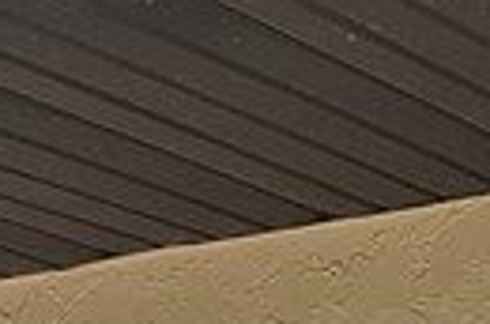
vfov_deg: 5.9
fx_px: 2566
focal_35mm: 189
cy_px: 1371
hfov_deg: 10.7
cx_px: 641
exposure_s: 1/1032
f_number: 1.8
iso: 50
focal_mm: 5.54
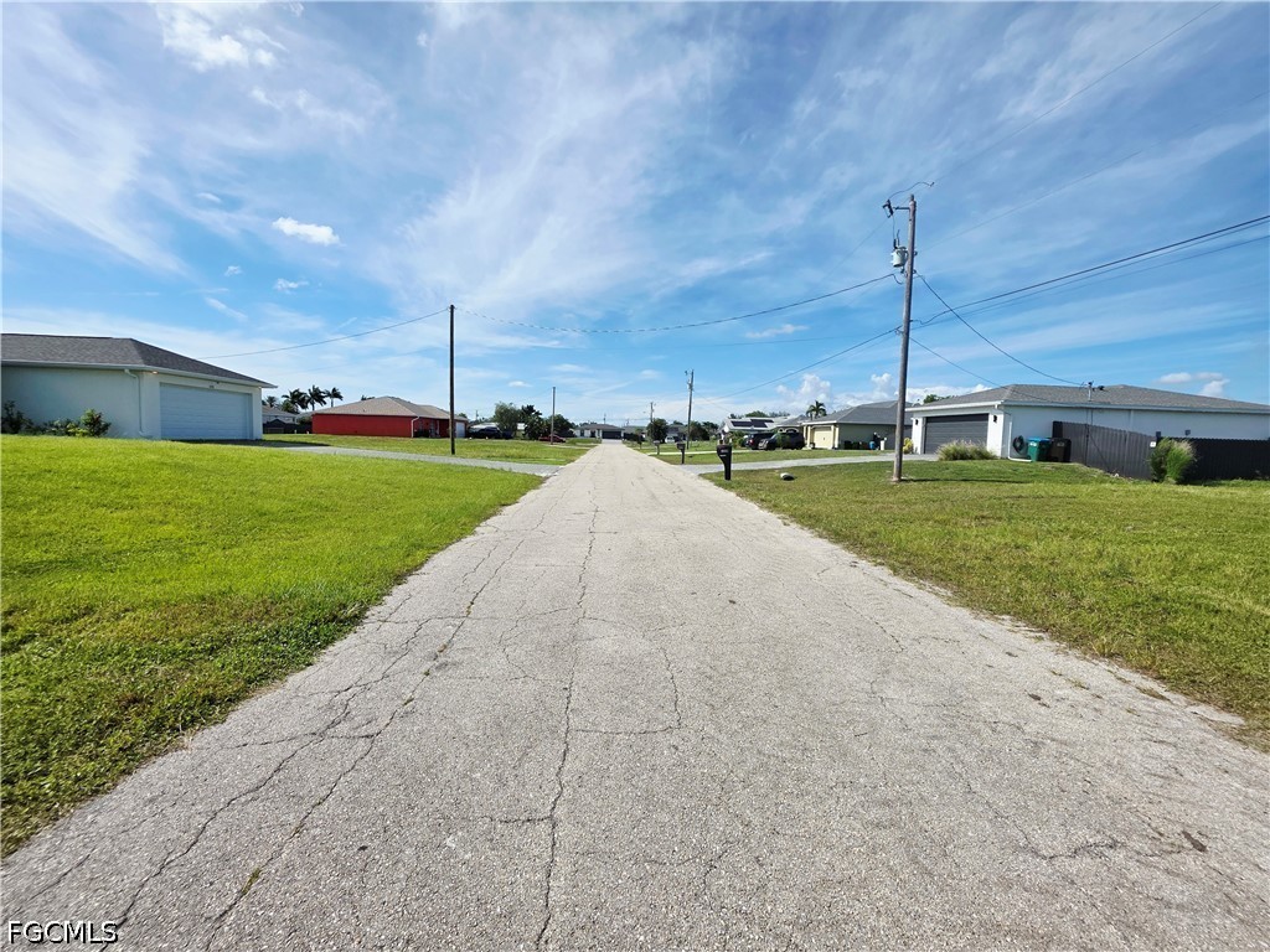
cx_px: 635
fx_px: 477
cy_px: 476
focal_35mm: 13
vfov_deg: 89.9
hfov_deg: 106.2
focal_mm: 2.2
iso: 40
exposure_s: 1/5000
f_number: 1.9
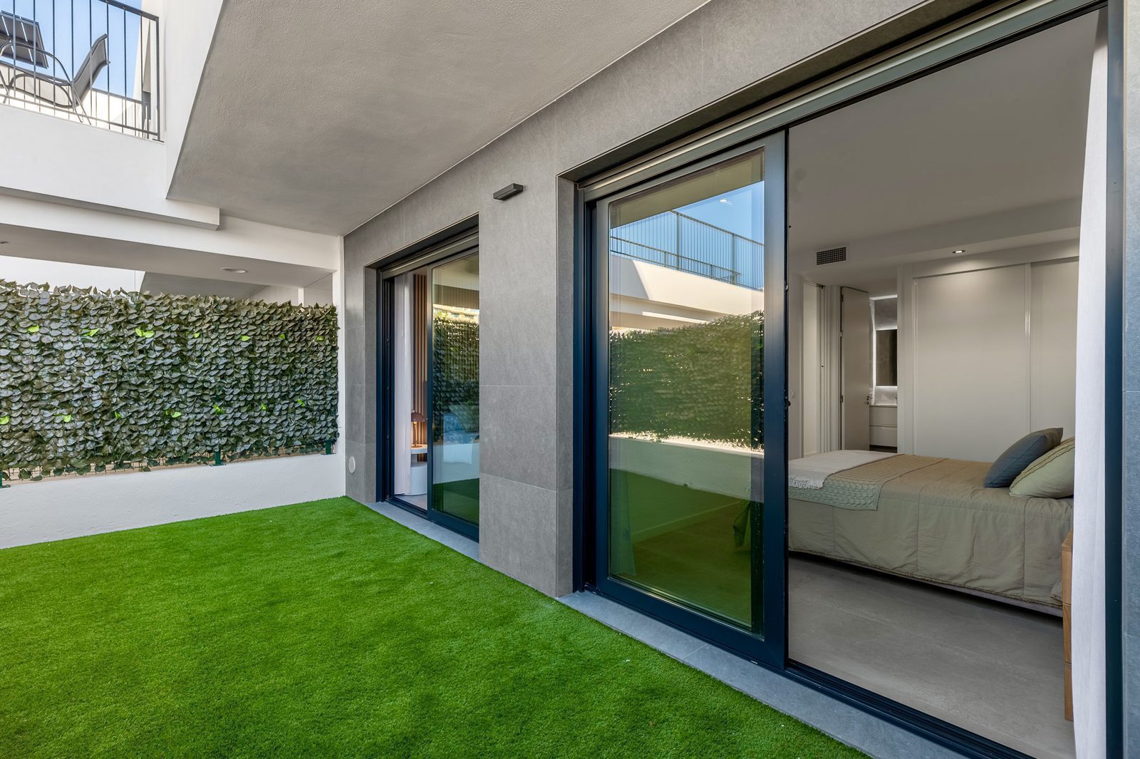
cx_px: 570
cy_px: 380
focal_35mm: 15
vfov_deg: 77.3
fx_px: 475
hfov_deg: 100.4
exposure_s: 1/1250
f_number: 9
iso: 100
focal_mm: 15
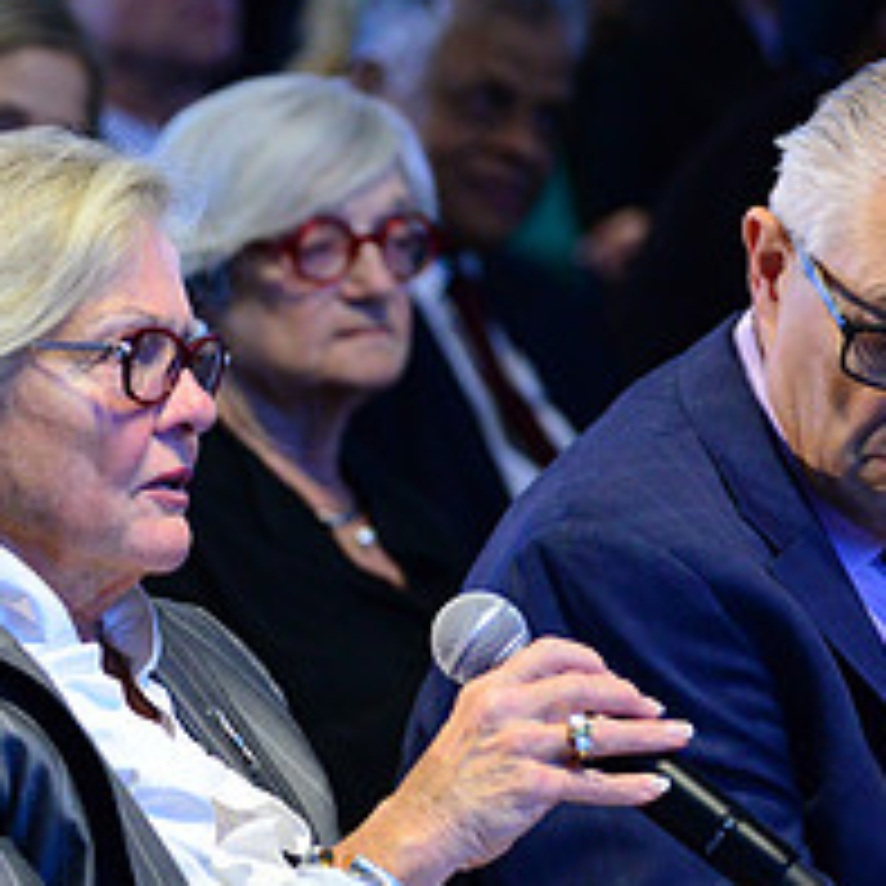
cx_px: -360
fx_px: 8108
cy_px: 663
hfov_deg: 6.2
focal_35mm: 280
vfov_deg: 6.3
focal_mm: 112
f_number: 2.8
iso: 4000
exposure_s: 1/160
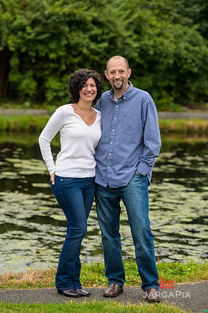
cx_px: 104
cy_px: 156
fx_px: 1083
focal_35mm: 125
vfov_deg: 16.4
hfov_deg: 11.0
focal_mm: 125
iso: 400
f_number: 4
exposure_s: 1/400
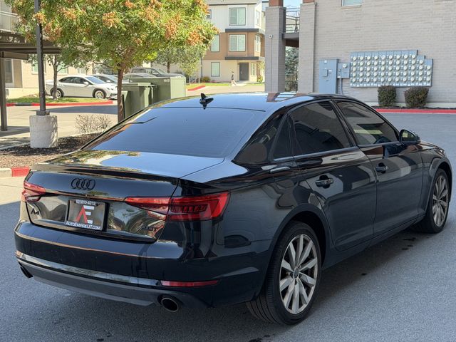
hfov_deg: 39.7
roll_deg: +0.3
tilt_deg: -6.8
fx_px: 632
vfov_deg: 30.3
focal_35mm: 48
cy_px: 171
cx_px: 228
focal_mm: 6.76
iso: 80
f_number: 1.78
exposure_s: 1/442
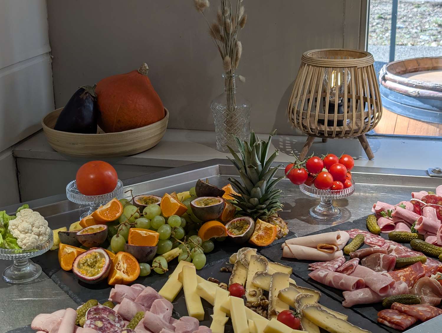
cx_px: 221
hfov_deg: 38.9
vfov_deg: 29.8
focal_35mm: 49
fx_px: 627
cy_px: 166
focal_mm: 6.9
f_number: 1.68
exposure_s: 1/181
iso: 20
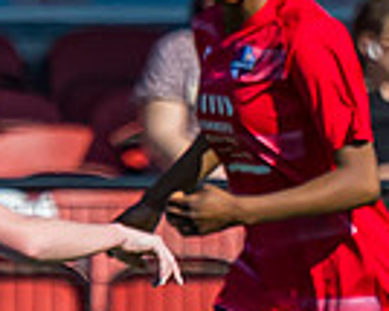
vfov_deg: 0.7
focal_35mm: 2196
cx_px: 65
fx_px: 25264
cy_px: 499
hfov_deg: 0.9
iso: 400
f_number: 4
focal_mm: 240
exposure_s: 1/4000
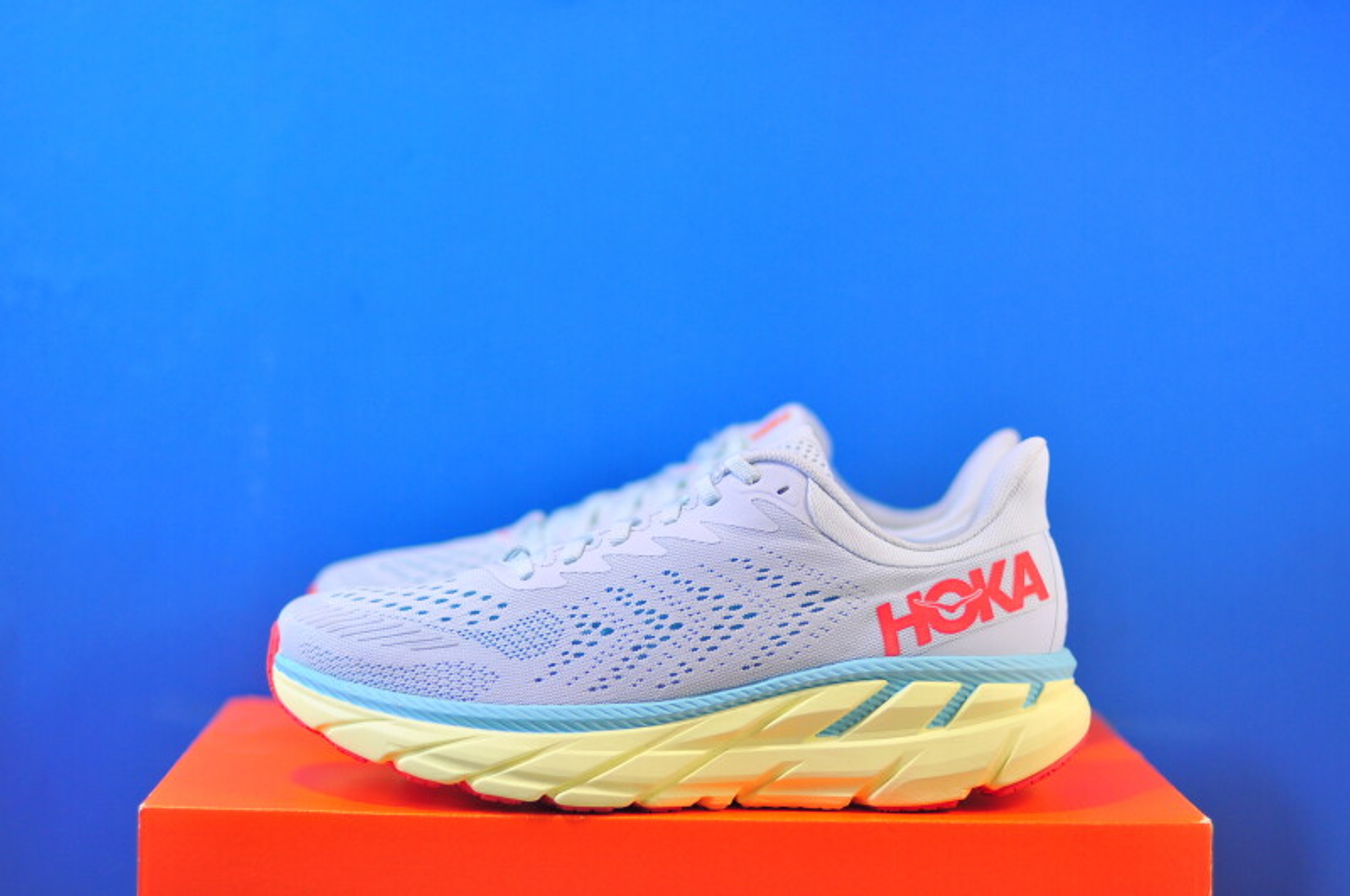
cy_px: 448
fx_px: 2808
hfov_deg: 27.0
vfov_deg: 18.1
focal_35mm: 75
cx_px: 675
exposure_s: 1/320
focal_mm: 50
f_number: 2
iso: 250
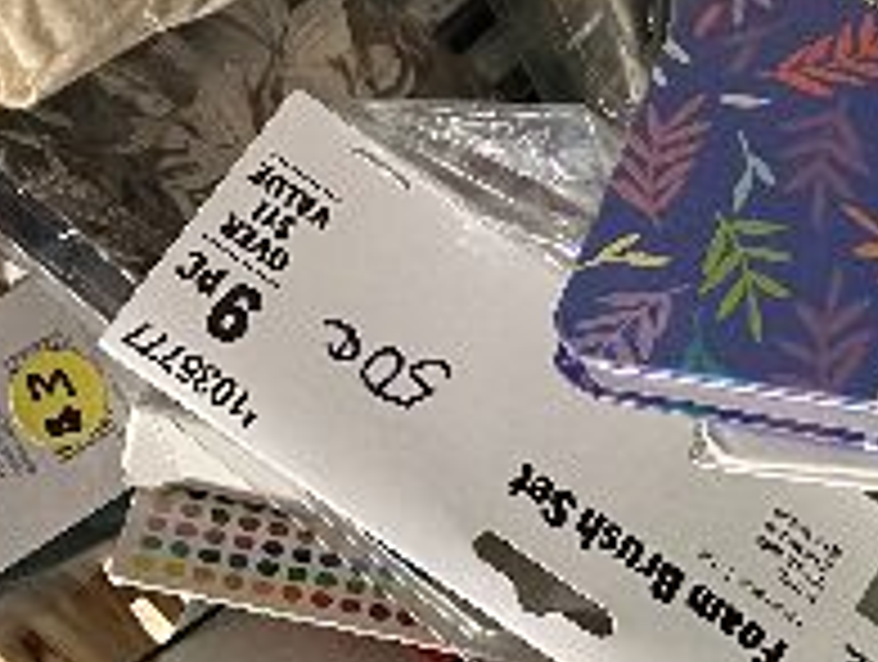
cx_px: 815
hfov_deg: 22.1
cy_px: 275
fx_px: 2185
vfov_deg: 17.2
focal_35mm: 86
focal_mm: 3.99
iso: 640
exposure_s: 1/30
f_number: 1.8
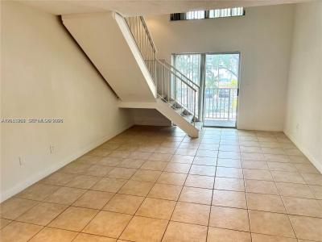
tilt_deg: -10.5
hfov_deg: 67.3
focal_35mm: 26
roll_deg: +1.3
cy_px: 121
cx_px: 161
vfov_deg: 53.1
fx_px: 242
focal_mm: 5.96
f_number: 1.6
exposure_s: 1/120
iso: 100
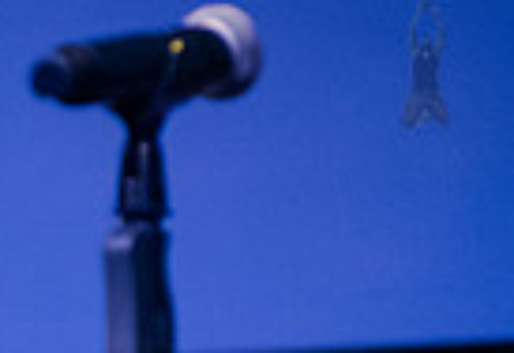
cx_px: -422
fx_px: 12649
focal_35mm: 878
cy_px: 579
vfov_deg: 1.6
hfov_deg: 2.3
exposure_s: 1/400
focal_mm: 185
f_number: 3.5
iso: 5000
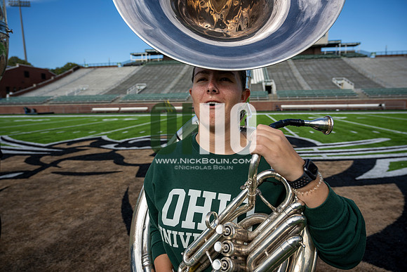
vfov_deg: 53.2
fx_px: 271
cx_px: 204
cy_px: 136
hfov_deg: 73.7
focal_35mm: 24
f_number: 4.5
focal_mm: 24
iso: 31
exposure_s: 1/250
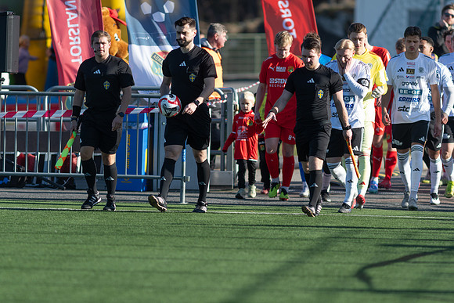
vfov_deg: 3.1
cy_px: 152
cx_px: 227
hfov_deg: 4.6
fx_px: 5676
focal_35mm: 450
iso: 160
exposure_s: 1/1250
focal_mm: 300
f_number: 3.2
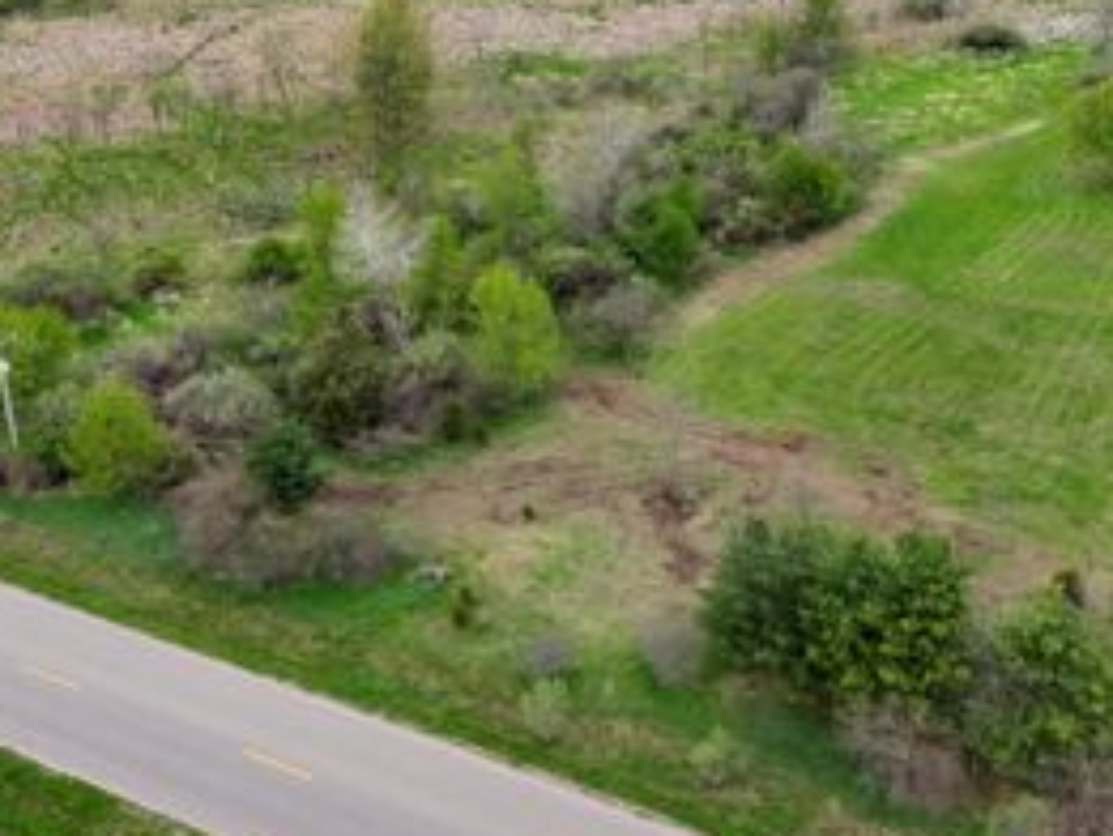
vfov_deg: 30.9
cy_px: 194
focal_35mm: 46
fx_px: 1480
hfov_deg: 40.9
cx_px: 695
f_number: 1.7
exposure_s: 1/3000
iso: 210
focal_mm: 6.72
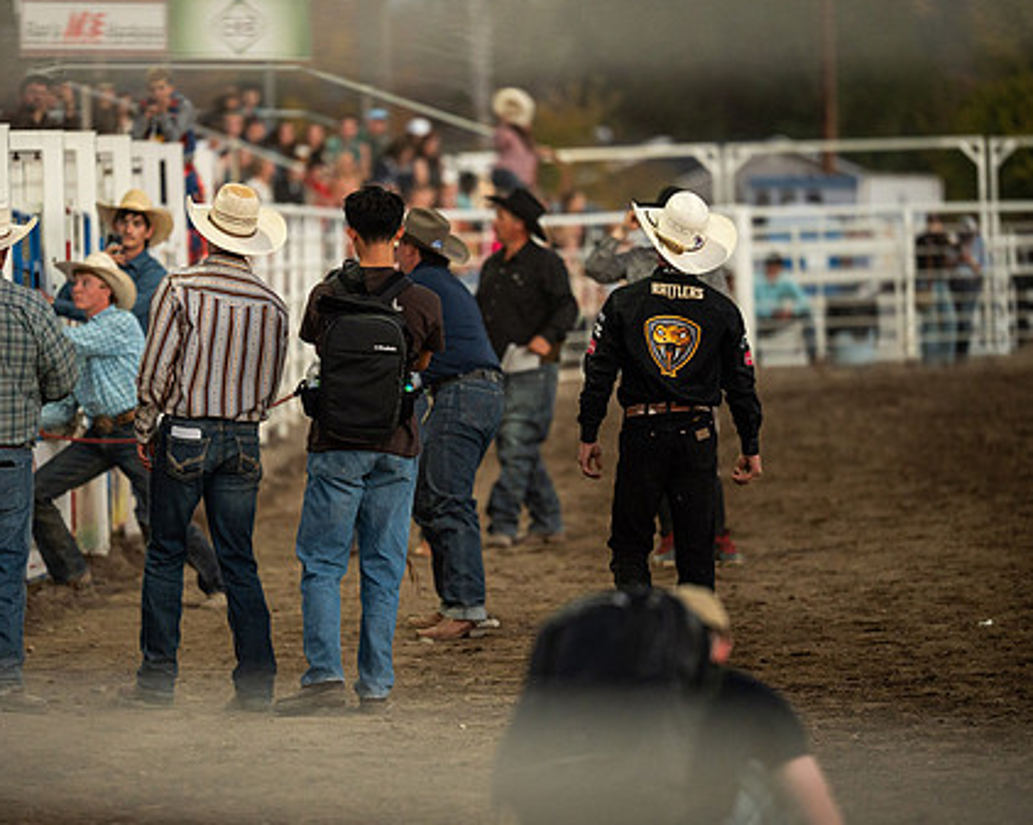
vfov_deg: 6.0
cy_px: 397
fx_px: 7882
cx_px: 423
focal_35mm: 258
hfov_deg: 7.5
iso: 800
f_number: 2.8
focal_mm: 200
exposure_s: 1/640
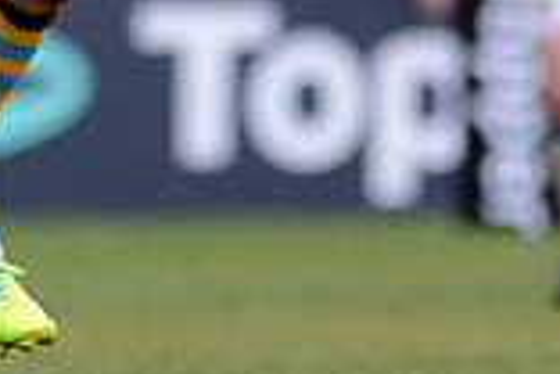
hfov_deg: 1.3
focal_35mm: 1564
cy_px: -286
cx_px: -65
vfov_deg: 0.9
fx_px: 24327
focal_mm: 420
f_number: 4
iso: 800
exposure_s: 1/1000
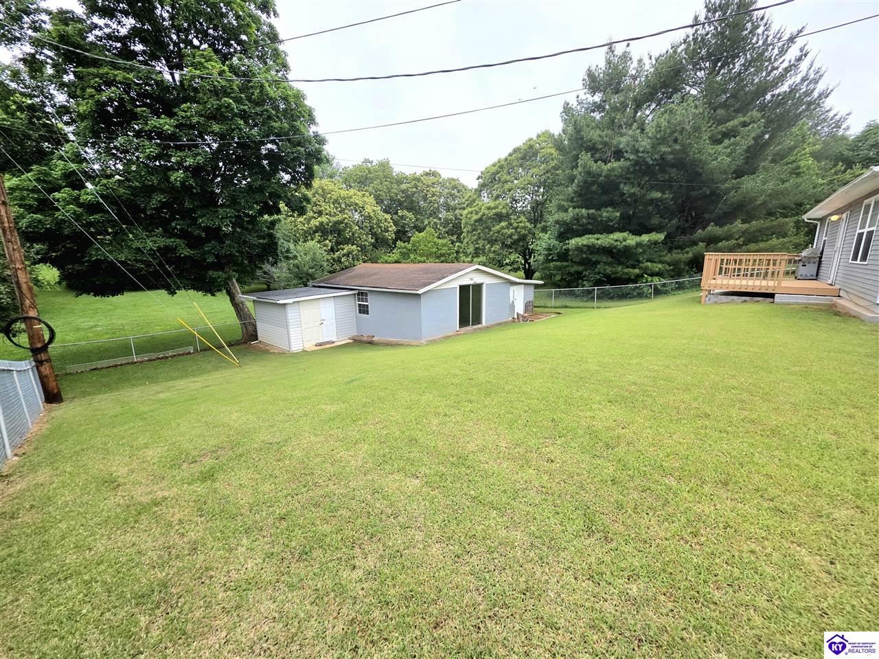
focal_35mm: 13
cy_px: 330
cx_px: 440
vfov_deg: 89.9
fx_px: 330
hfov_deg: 106.2
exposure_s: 1/909
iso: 40
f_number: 1.9
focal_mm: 2.2
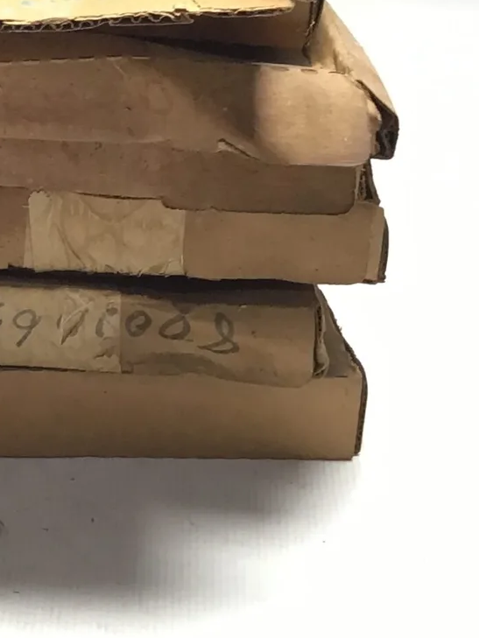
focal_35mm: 85
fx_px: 1568
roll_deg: +0.0
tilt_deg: -13.0
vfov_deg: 21.8
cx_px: -75
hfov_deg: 16.7
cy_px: -58
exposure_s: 1/40
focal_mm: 3.3
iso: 32
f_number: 2.4
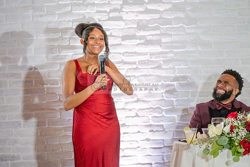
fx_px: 1389
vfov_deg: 6.9
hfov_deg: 10.3
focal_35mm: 200
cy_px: 84
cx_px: 125
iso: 1600
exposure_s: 1/320
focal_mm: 200
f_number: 2.8
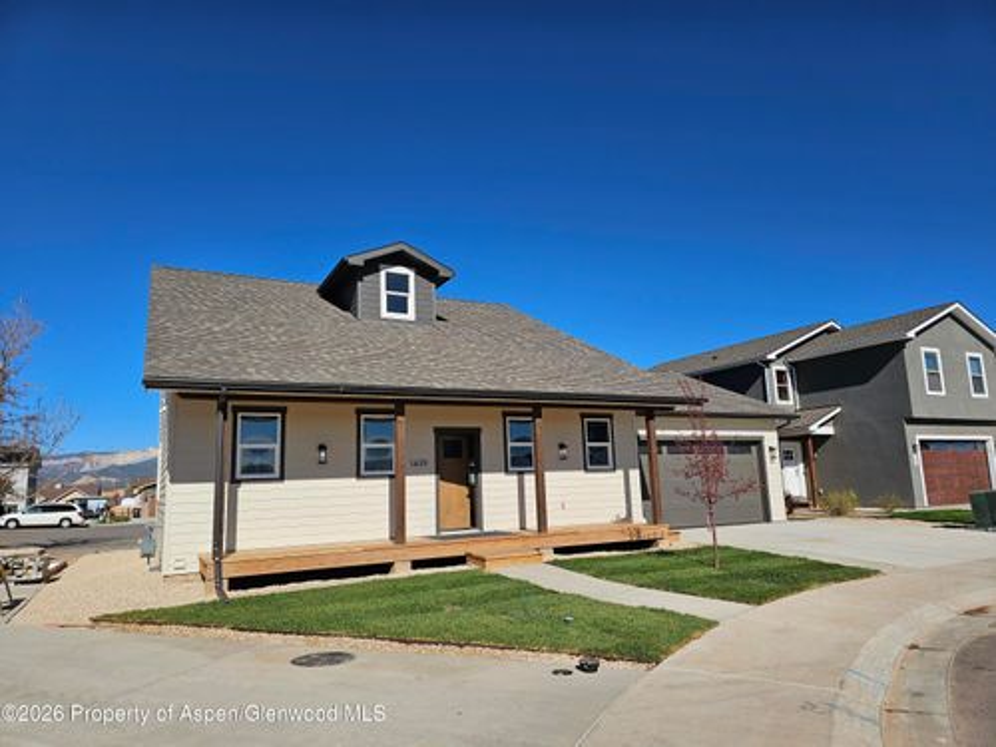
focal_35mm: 23
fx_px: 662
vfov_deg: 58.9
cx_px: 498
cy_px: 374
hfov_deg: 73.9
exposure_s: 1/1418
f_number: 1.7
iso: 10
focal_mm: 6.3
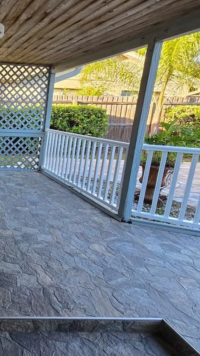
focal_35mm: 23
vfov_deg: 78.2
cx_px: -59
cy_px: 153
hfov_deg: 34.8
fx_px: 217
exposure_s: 1/359
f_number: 2.2
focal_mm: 2.2
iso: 200
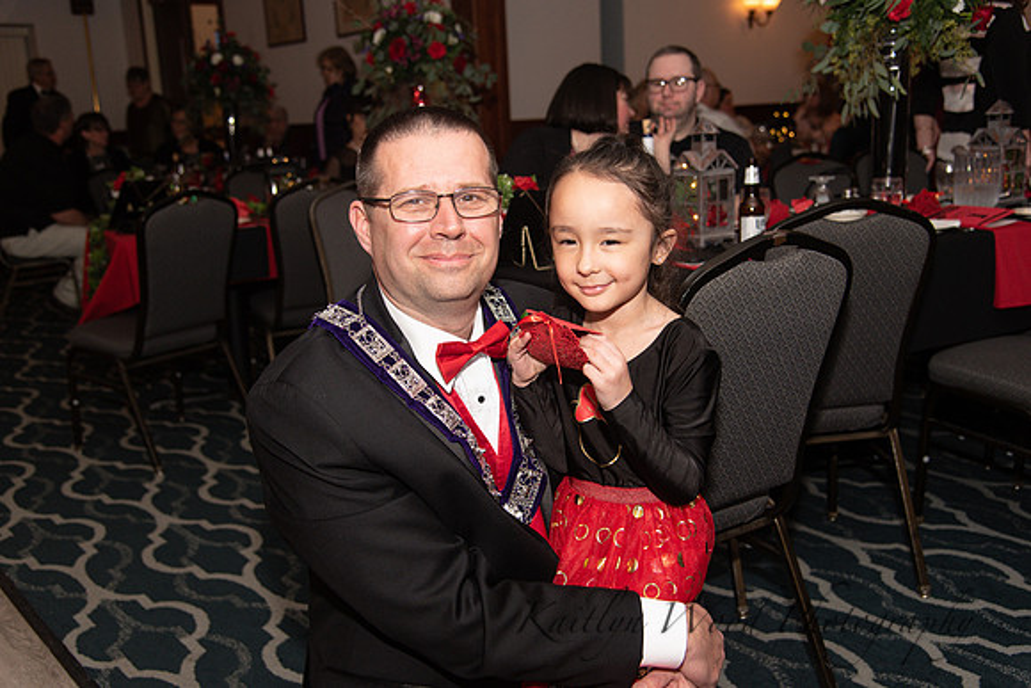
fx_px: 1003
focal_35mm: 35
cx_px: 516
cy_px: 344
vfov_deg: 37.9
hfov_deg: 54.4
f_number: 4
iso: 800
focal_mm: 35
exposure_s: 1/200
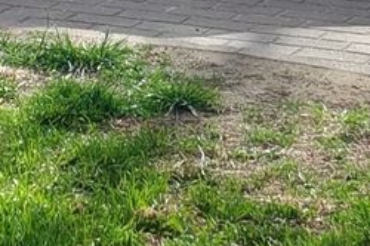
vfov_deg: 5.2
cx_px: 120
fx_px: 2669
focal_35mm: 260
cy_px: -197
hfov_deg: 7.9
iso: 50
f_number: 1.95
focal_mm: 5.52
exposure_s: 1/1600
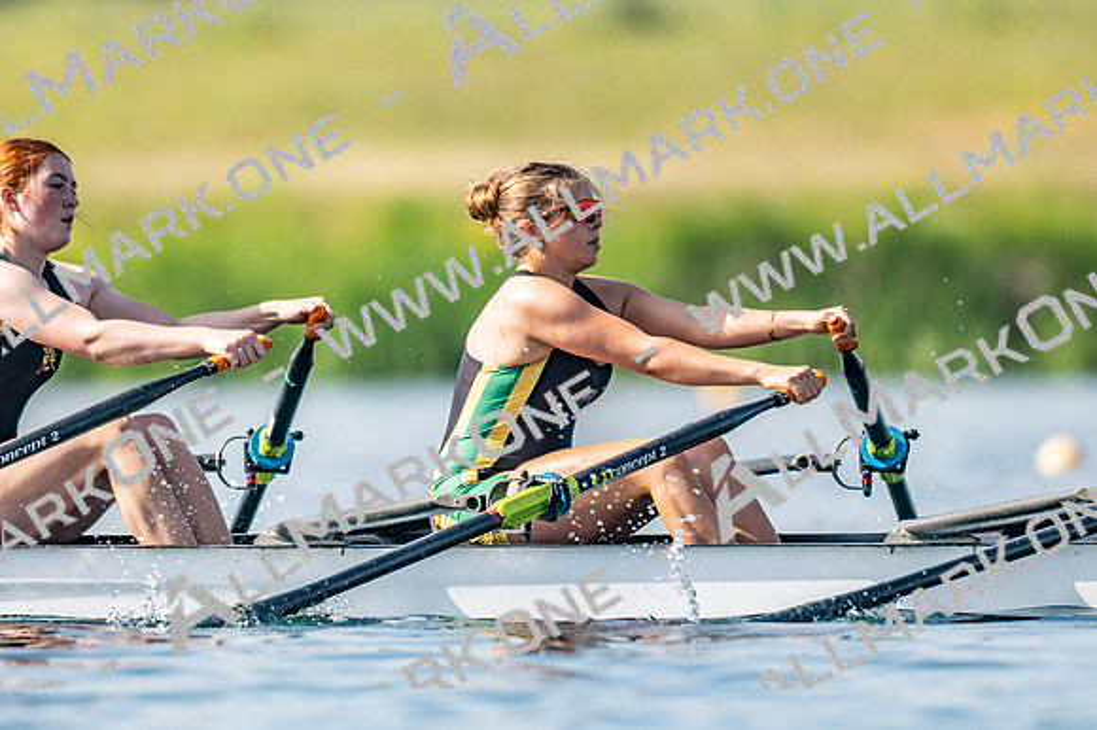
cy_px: 365
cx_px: 548
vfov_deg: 1.5
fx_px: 27408
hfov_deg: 2.3
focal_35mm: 900
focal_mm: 600
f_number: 4
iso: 200
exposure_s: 1/2500
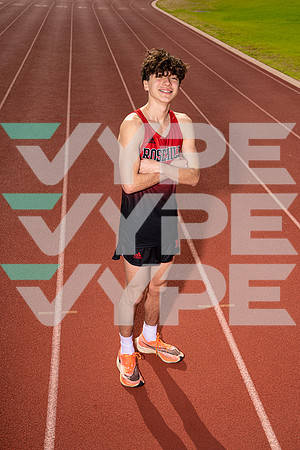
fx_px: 600
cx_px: 150
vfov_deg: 41.1
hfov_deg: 28.1
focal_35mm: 48
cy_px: 225
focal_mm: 48
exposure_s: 1/250
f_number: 9
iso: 100
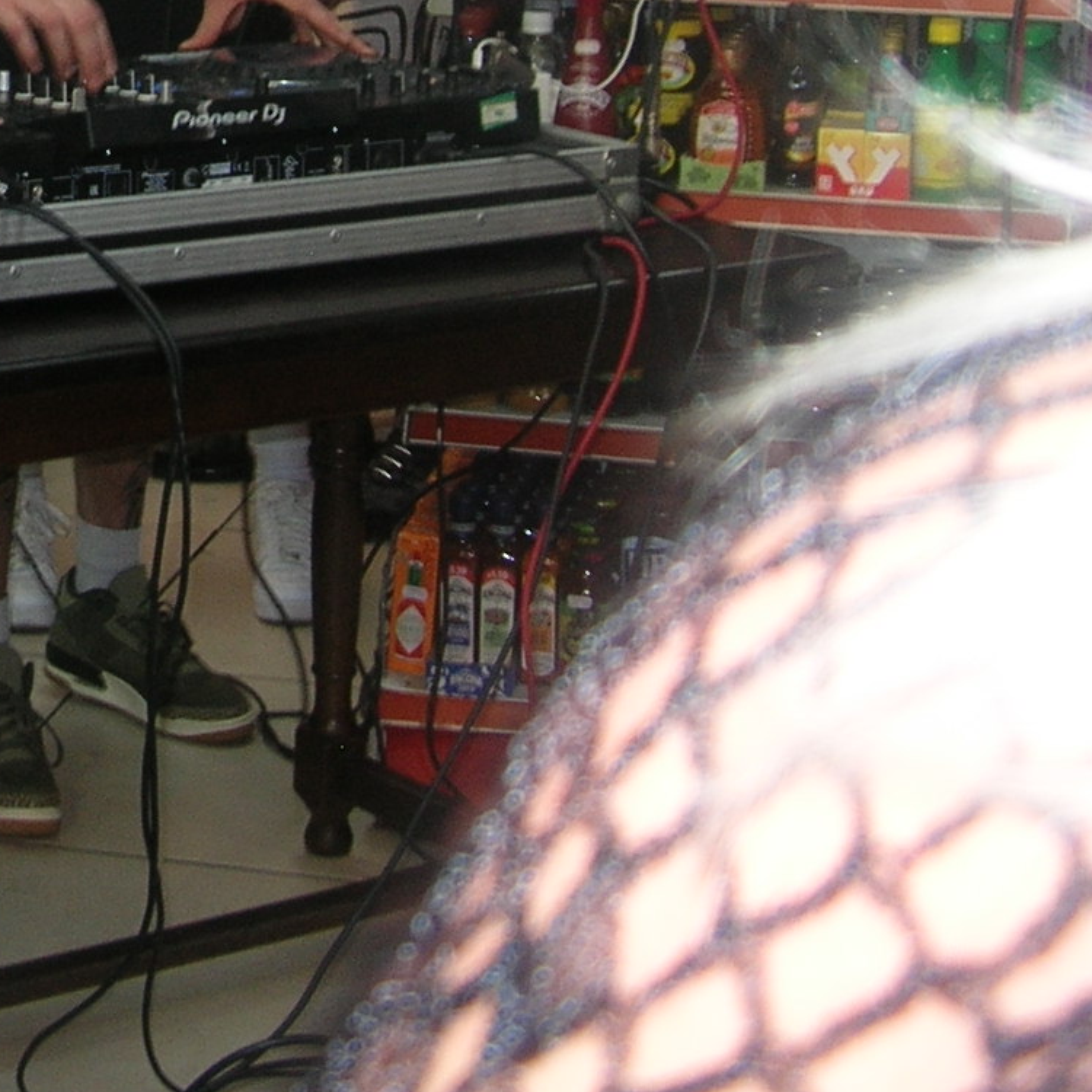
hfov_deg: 17.2
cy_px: -151
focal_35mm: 97
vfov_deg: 17.3
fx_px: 3462
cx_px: -197
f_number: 2.7
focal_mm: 6
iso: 50
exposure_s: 1/30
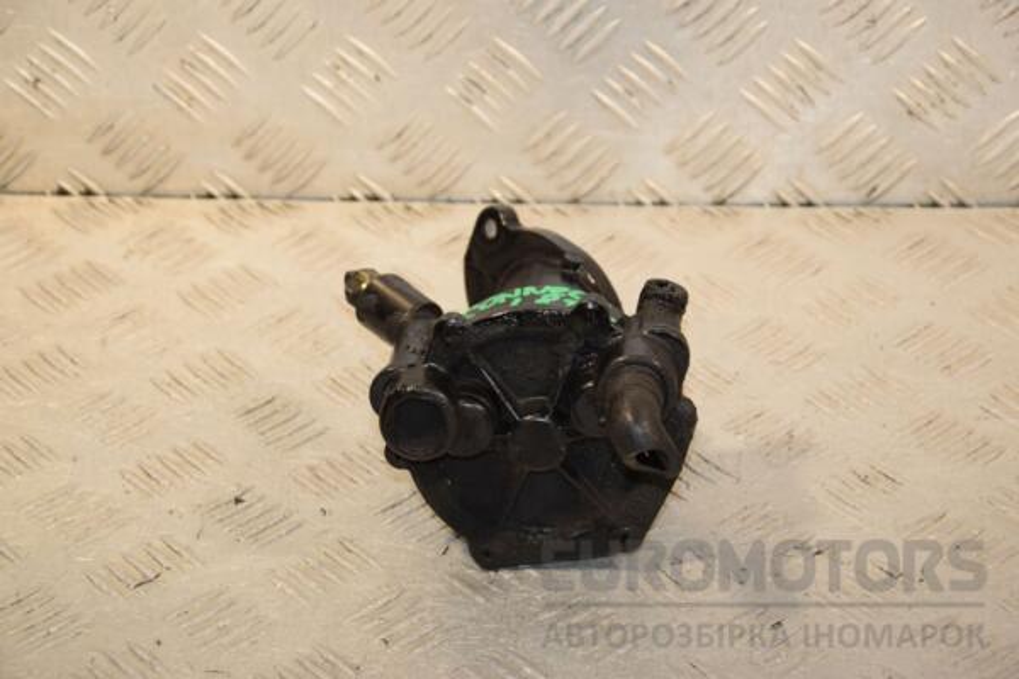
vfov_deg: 13.0
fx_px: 2972
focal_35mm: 105
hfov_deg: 19.5
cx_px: 510
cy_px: 340
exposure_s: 1/200
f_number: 7.1
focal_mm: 70
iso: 800
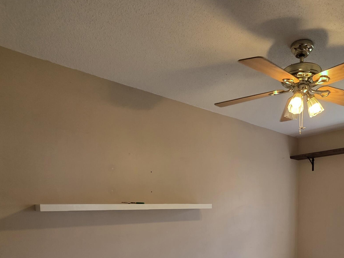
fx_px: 248
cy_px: 221
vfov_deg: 50.1
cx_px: 241
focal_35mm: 25
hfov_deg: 66.7
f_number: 1.9
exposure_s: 1/120
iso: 125
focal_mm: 2.2
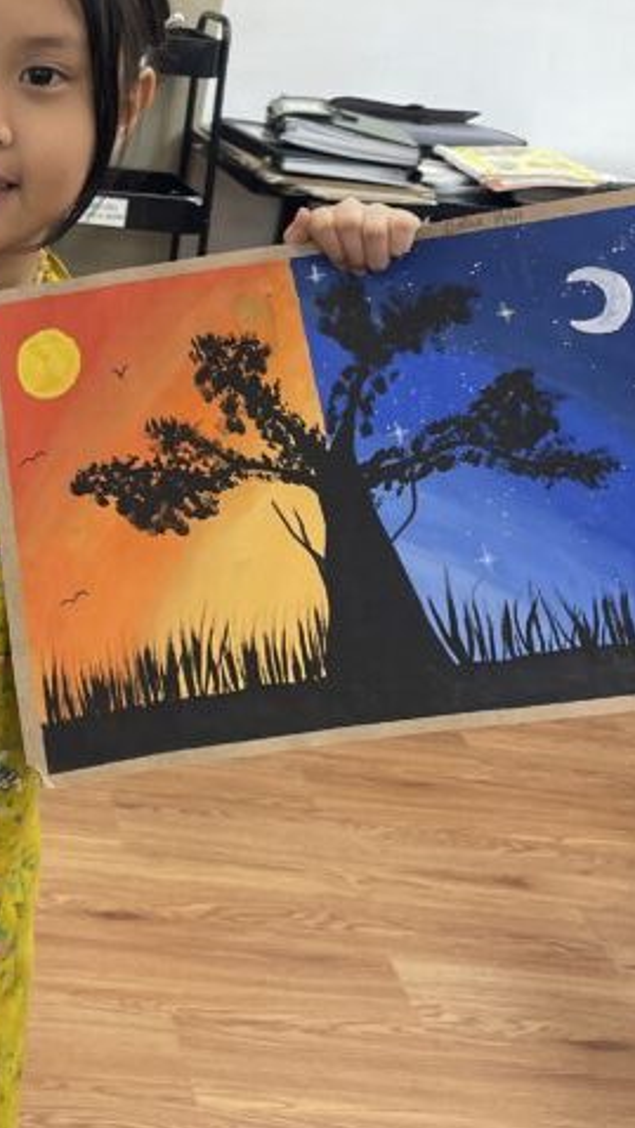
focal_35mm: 57
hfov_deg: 19.8
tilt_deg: -11.0
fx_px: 1706
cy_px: 194
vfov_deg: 35.2
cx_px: -132
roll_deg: -7.8
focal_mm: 5.1
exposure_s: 1/121
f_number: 1.6
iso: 80
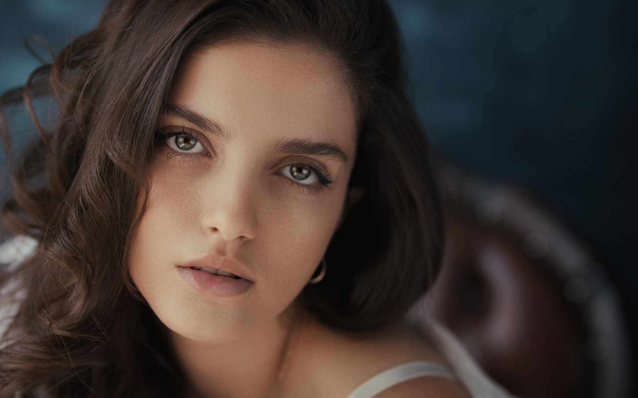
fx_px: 2226
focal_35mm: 128
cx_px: 296
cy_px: 210
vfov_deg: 10.2
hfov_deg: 16.3
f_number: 1.8
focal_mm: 85
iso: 125
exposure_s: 1/800
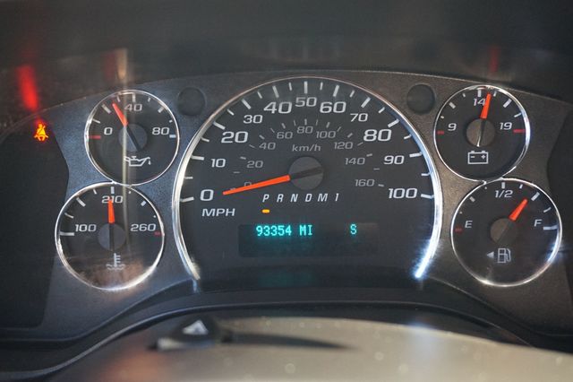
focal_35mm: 42
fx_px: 668
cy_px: 191
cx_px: 286
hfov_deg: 46.4
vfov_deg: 31.9
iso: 2000
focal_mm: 28
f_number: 4.5
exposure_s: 1/60
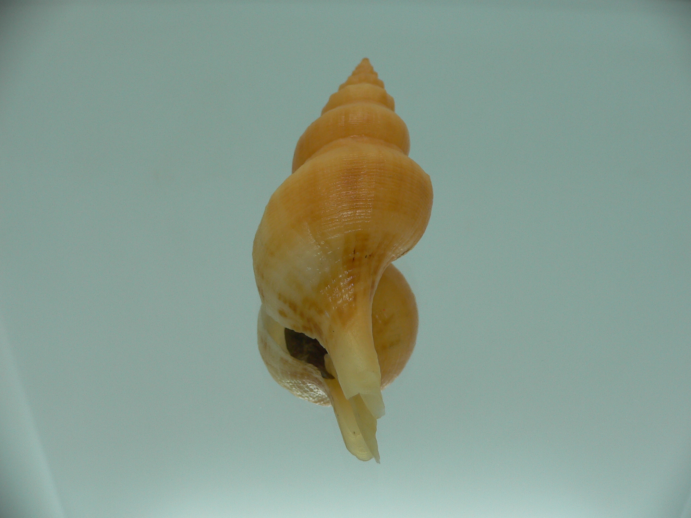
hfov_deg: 52.6
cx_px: 346
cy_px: 259
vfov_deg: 40.7
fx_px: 699
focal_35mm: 35
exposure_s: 1/60
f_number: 2.8
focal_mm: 4.6
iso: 80
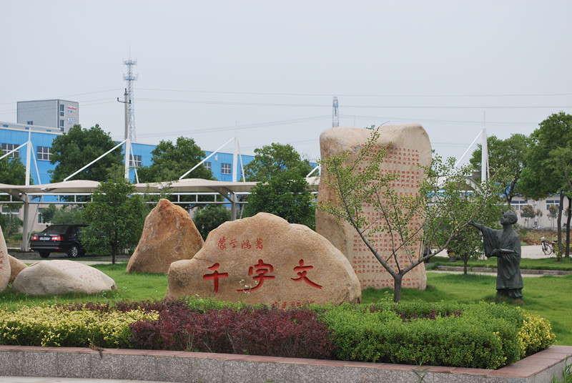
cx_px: 286
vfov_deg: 19.0
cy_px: 192
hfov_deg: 28.0
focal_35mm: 72
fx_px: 1145
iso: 100
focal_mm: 48
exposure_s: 1/250
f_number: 8
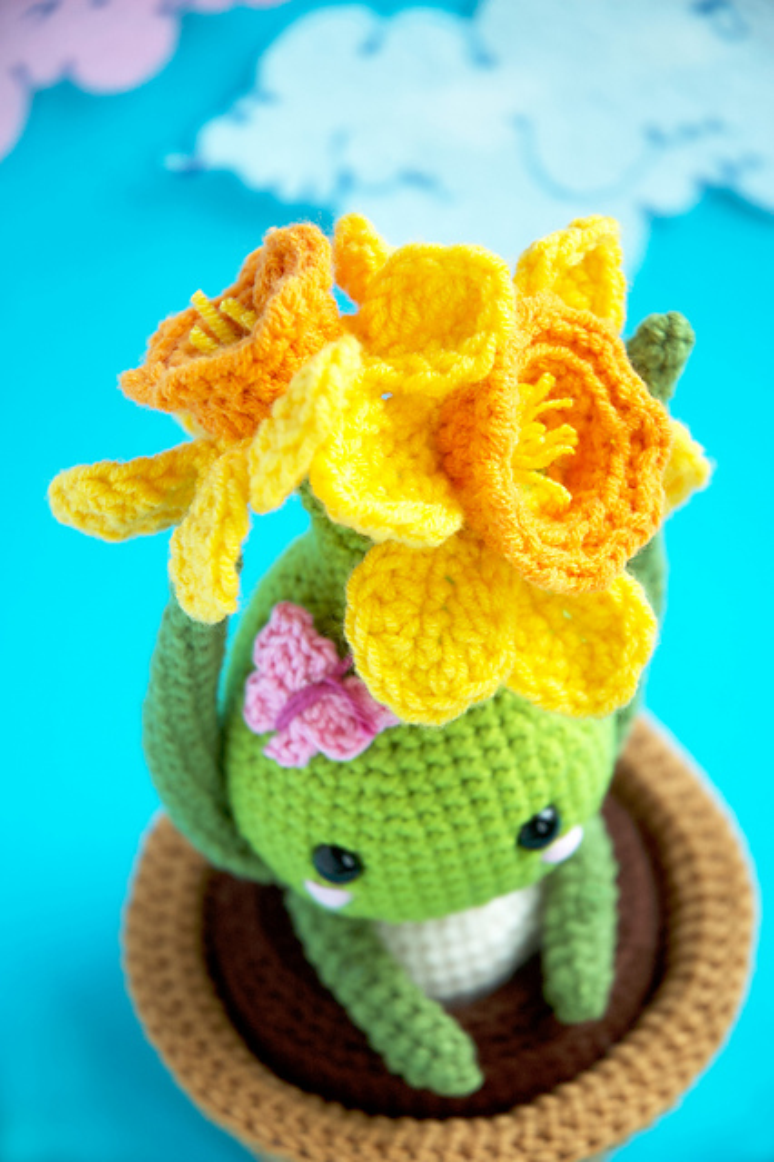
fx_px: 3390
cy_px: 581
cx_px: 387
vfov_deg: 19.5
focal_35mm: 105
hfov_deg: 13.0
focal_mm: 70
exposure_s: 1/40
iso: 200
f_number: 4.5
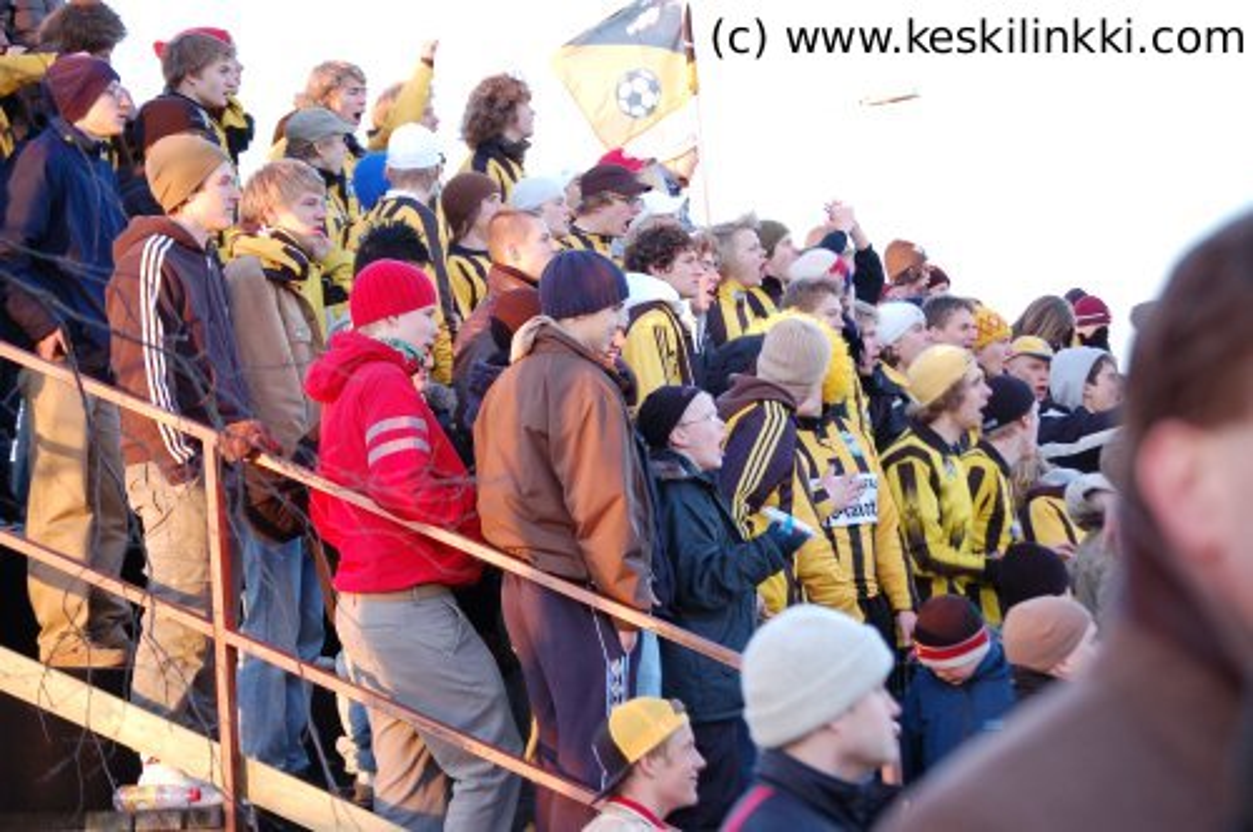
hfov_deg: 16.1
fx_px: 4432
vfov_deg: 10.7
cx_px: 626
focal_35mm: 128
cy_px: 416
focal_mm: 85
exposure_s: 1/125
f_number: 4.8
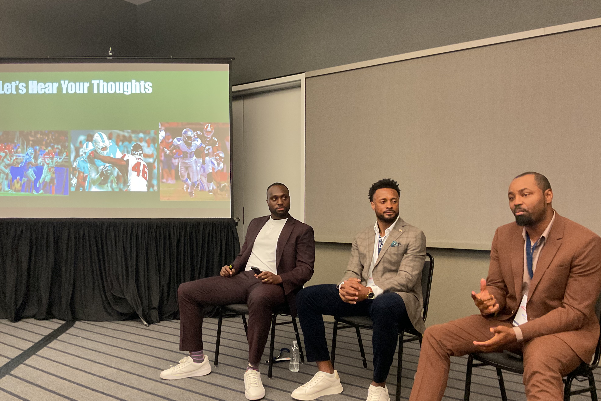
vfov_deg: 42.3
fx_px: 517
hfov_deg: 60.3
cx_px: 293
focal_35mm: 31
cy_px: 223
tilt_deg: -1.1
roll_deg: +0.6
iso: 250
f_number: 1.8
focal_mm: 3
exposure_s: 1/40
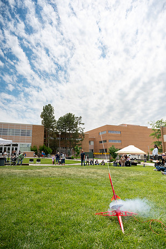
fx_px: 166
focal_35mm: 24
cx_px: 83
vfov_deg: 73.8
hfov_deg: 53.0
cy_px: 124
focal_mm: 24
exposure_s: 1/5000
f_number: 4
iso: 250
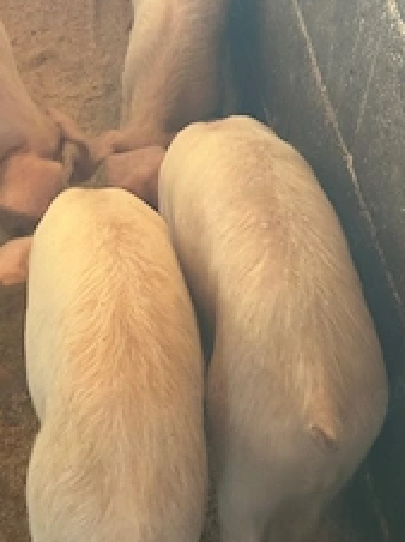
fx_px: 1328
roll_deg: -2.9
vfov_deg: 23.0
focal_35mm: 85
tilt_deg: -42.7
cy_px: 252
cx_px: 50
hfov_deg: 17.1
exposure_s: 1/40
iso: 500
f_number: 1.78
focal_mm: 6.86
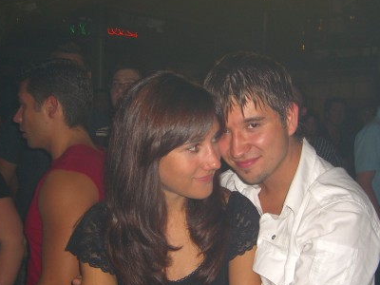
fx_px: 626
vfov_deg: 25.6
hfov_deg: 33.8
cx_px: 210
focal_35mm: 57
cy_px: 169
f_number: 2.8
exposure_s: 1/60
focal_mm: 7.9
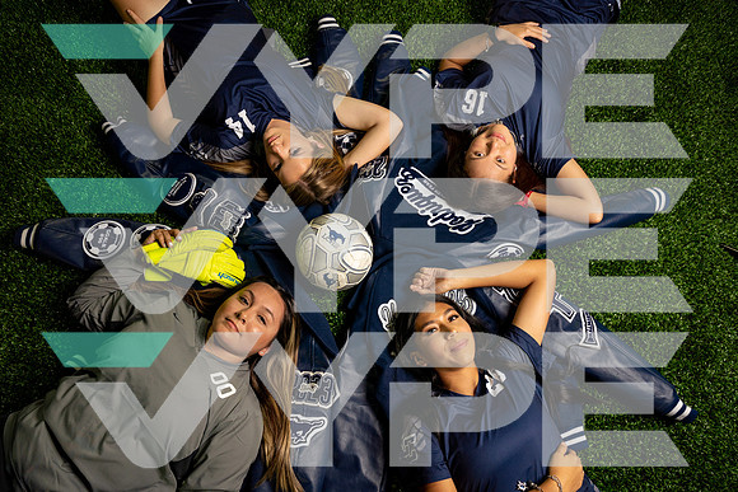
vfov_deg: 48.0
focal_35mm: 27
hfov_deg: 67.4
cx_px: 369
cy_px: 246
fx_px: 554
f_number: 8
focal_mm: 27
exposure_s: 1/200
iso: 500
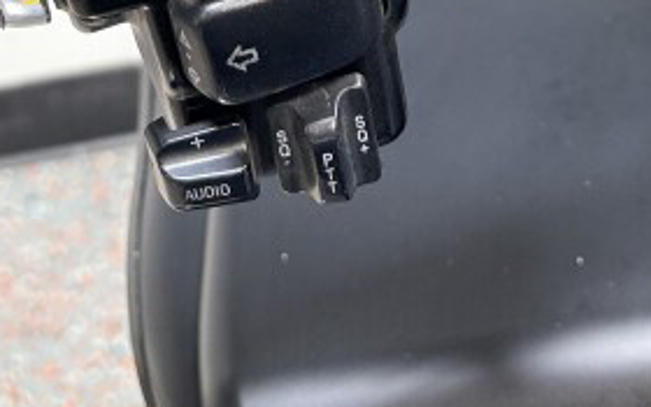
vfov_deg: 11.0
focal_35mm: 105
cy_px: -470
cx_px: 171
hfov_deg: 19.7
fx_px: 1863
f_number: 1.6
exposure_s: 1/120
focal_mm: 5.96
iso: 40
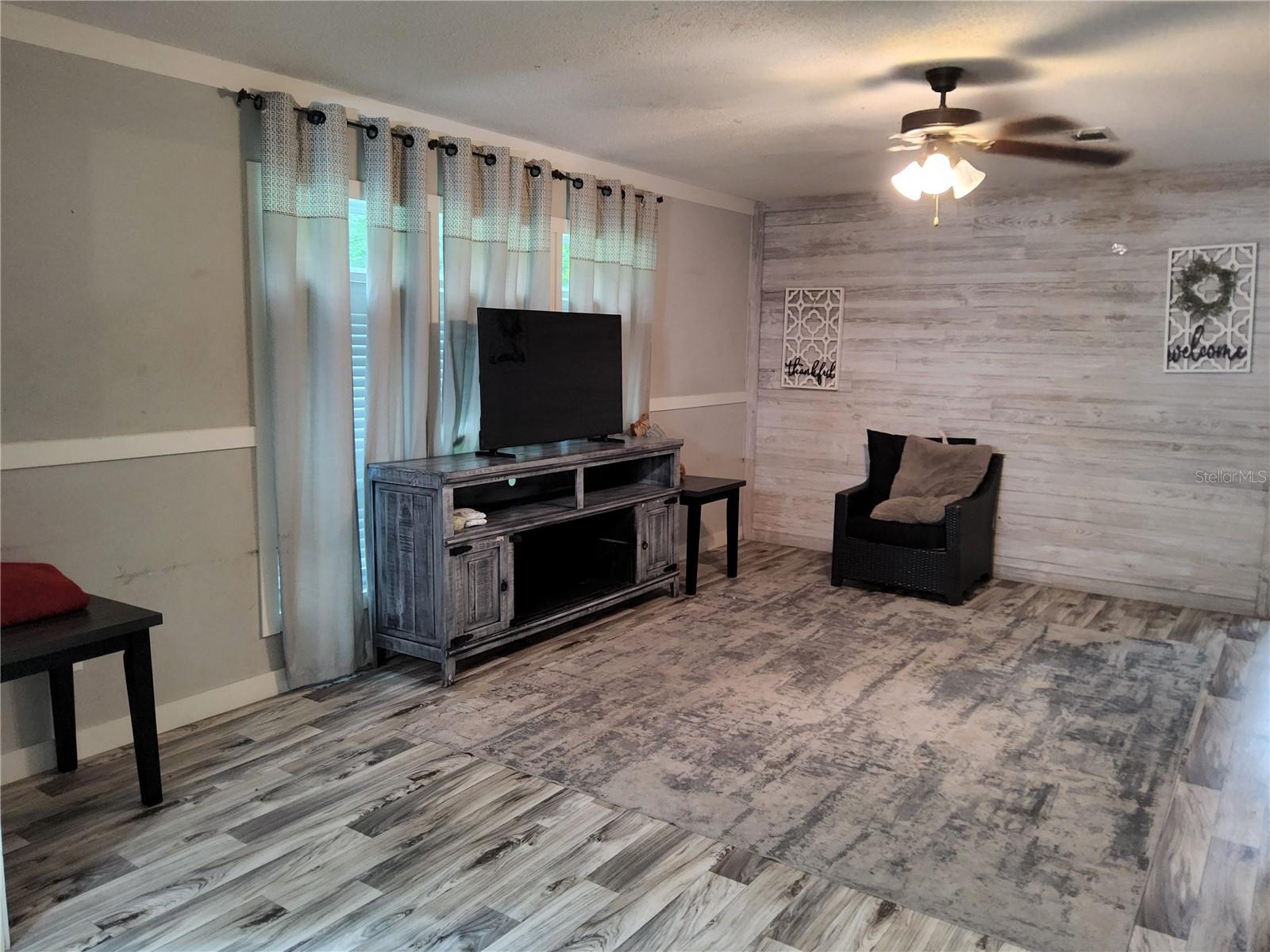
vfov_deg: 54.9
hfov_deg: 69.4
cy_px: 476
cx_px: 635
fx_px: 917
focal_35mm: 25
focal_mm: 3.08
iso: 640
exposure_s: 1/40
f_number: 2
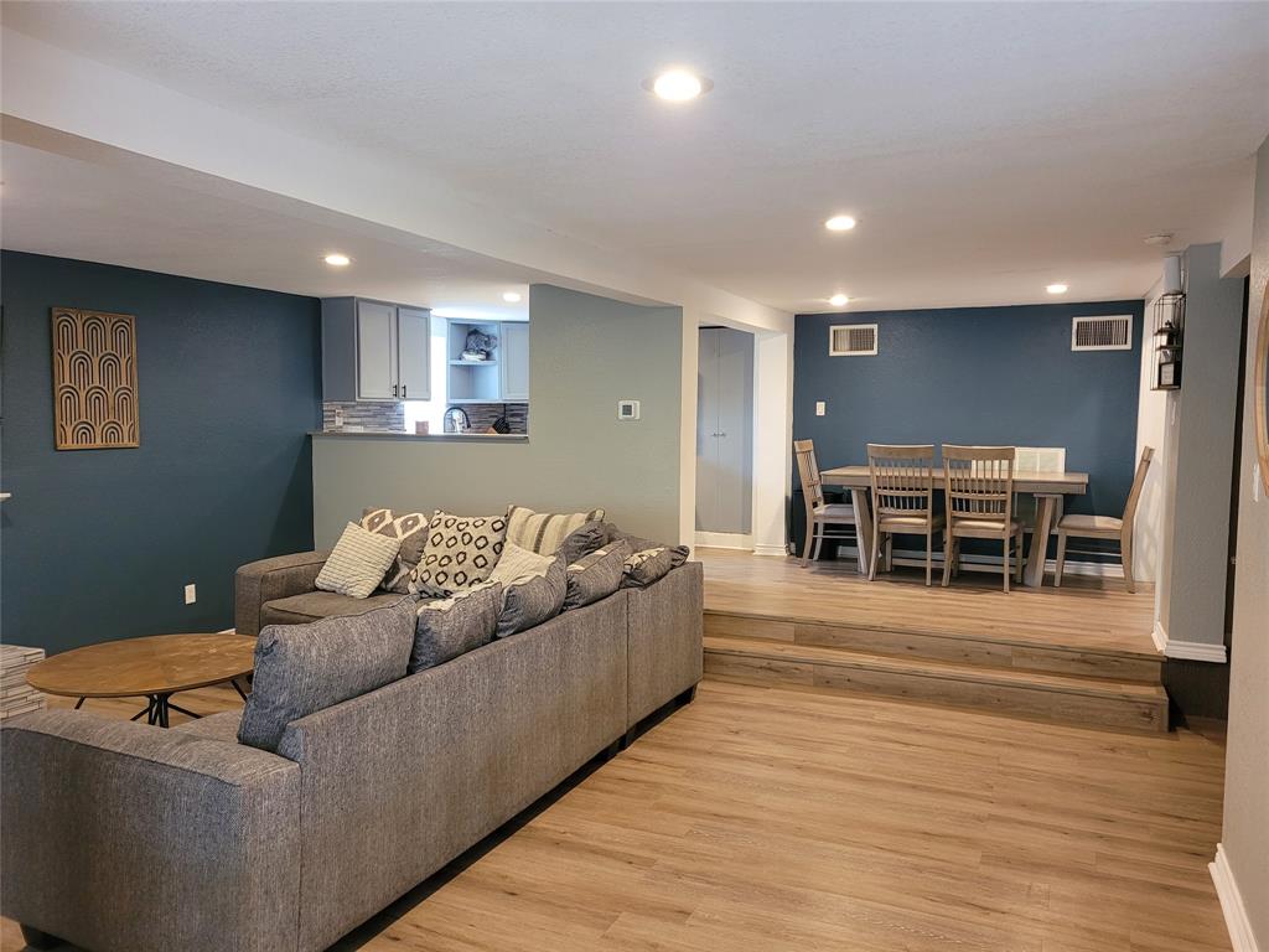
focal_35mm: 26
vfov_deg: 53.1
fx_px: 953
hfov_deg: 67.3
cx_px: 634
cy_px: 476
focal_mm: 5.4
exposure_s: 1/40
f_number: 1.8
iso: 320
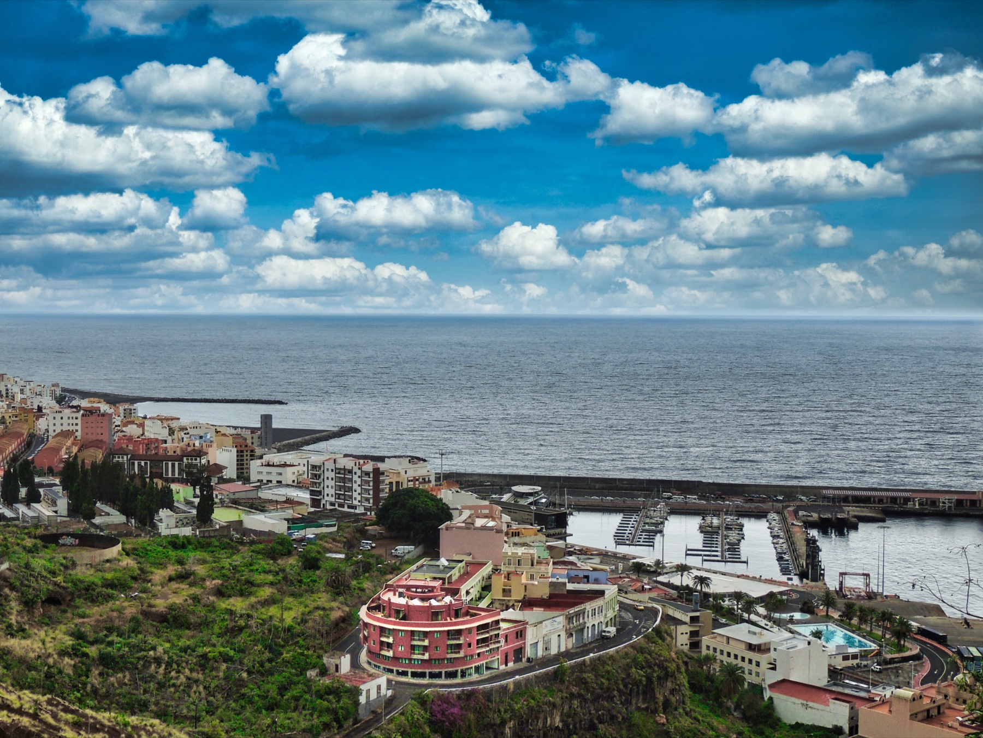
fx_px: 1136
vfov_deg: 36.0
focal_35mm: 40
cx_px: 492
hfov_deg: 46.8
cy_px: 369
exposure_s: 1/640
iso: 100
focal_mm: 7.1
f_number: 3.3
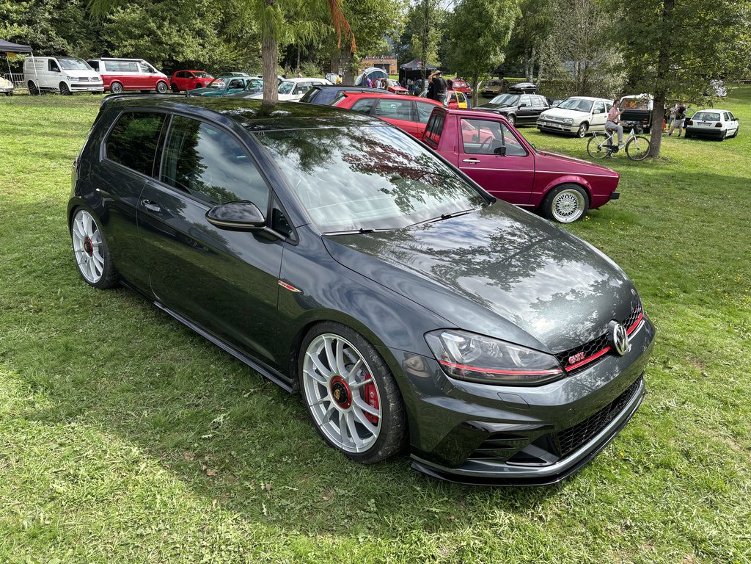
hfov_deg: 67.3
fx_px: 564
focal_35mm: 26
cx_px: 376
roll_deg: -0.2
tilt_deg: -15.8
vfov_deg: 53.1
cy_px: 282
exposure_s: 1/1080
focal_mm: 5.96
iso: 50
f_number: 1.6
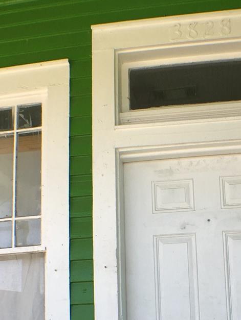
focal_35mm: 71
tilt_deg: +8.0
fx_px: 658
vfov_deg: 26.7
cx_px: 156
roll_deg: +1.1
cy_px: 267
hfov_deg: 20.7
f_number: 2.2
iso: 25
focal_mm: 4.15
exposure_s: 1/346
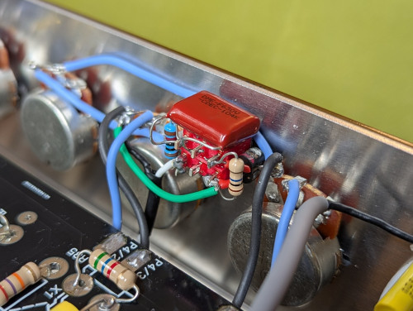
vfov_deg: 56.9
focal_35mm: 24
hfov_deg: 71.5
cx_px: 206
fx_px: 287
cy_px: 156
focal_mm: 6.81
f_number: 1.85
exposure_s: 1/26.5
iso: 60
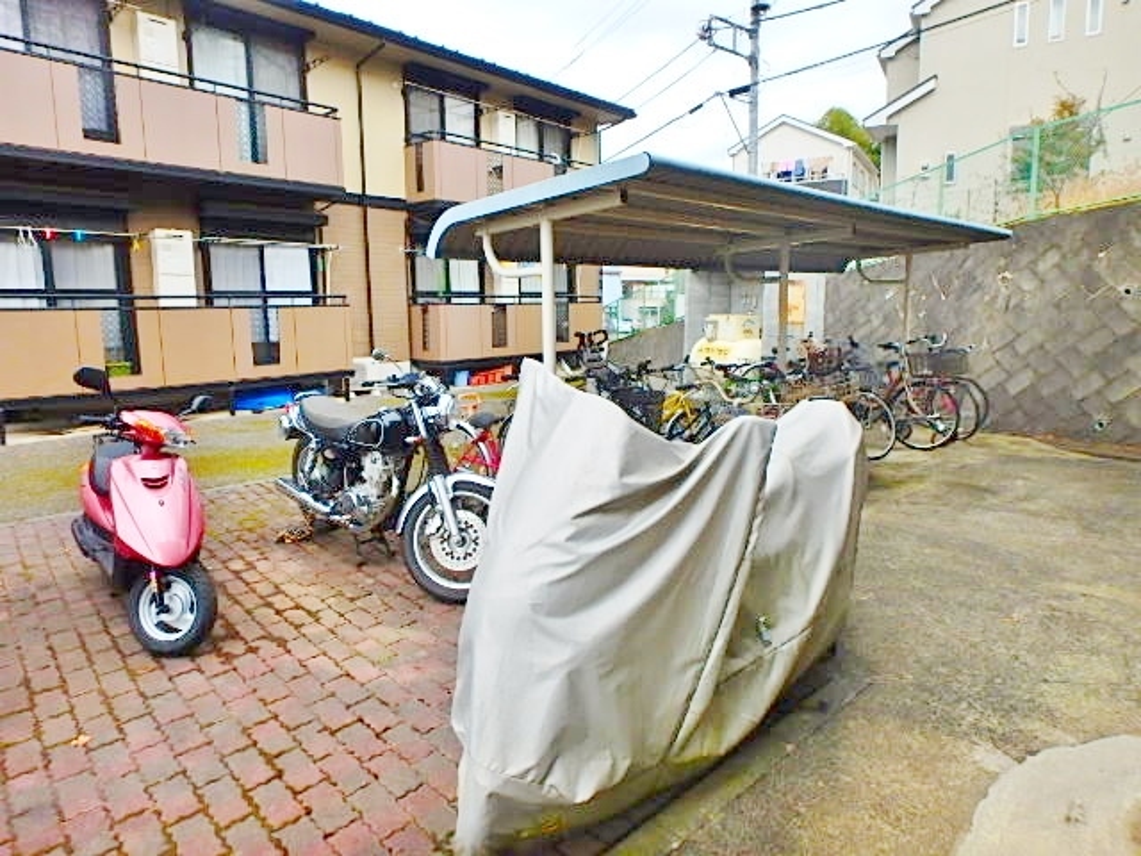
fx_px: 692
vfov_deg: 63.4
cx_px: 570
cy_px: 428
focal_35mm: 21
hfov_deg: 79.0
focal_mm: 3.7
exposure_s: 1/250
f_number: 3.5
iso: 125
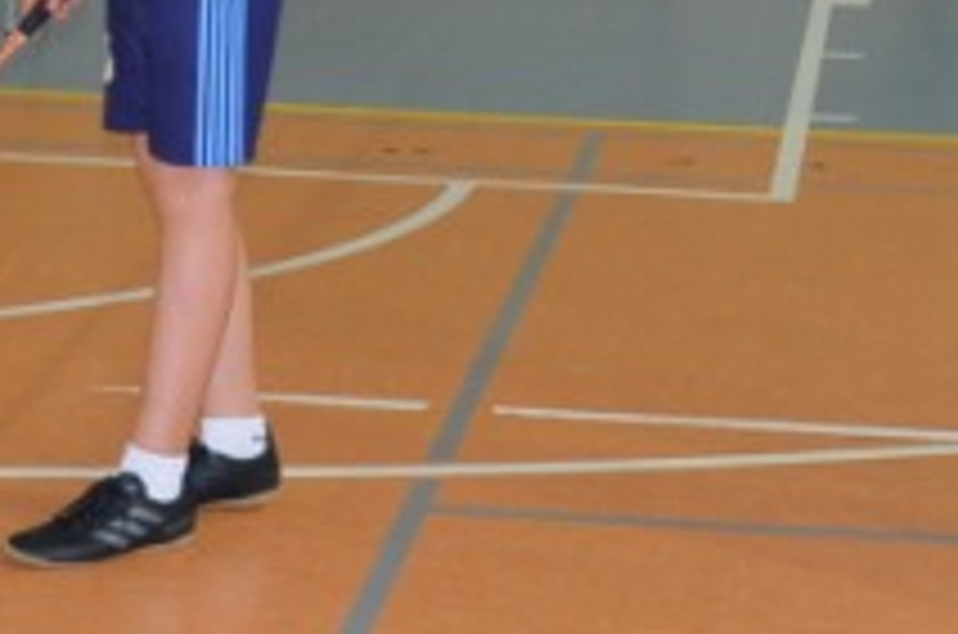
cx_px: 427
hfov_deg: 13.6
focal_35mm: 151
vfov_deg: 8.8
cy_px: -360
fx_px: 4020
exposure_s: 1/60
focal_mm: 21
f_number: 3.8
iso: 640
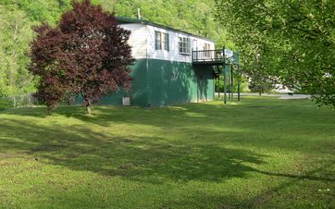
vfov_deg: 31.2
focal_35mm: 41
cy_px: 104
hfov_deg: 48.2
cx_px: 166
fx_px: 374
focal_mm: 8
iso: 100
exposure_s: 1/340
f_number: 2.8
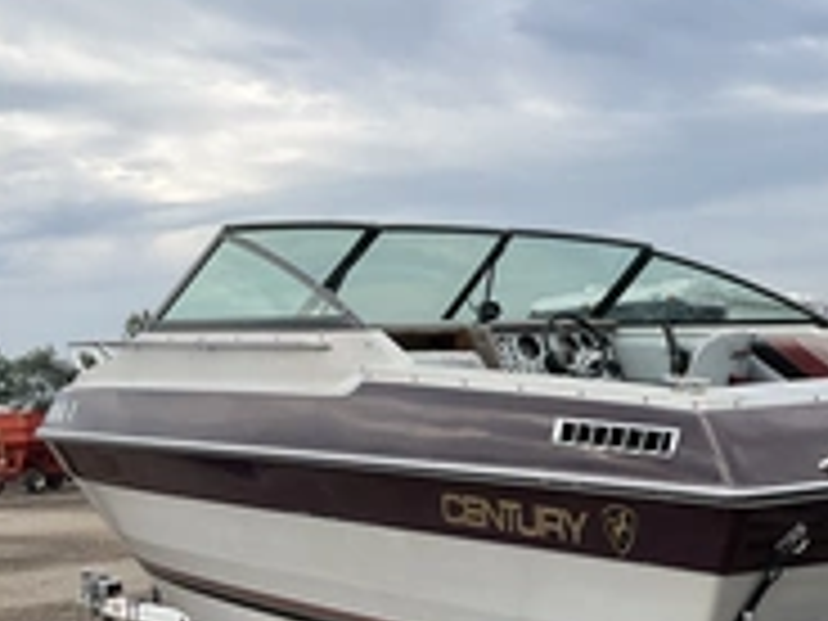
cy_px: 572
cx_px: 729
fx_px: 1507
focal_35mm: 63
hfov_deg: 29.6
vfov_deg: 22.7
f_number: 1.8
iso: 25
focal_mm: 3
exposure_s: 1/642
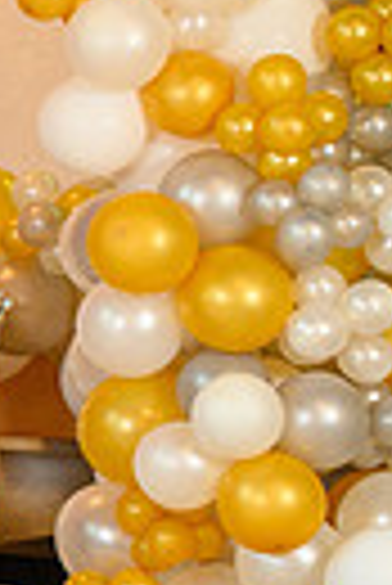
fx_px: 2541
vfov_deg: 13.1
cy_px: 333
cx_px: -766
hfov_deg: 7.7
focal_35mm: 156
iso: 1250
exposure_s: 1/100
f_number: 3.5
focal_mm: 35
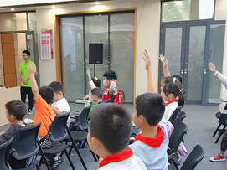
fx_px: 334
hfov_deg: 37.2
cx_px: 82
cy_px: 142
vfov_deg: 27.8
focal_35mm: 51
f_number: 1.9
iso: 909
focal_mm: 5.52
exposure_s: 1/50
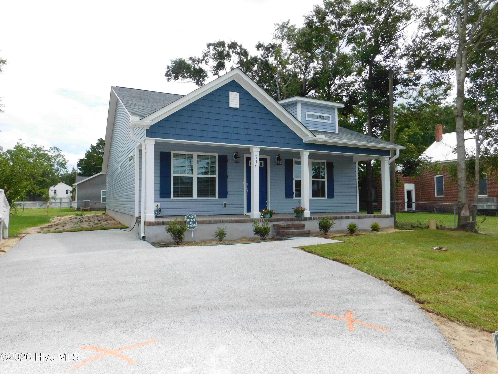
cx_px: 249
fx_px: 345
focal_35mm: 24
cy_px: 187
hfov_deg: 71.6
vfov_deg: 56.8
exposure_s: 1/1500
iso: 125
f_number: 3
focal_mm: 4.1
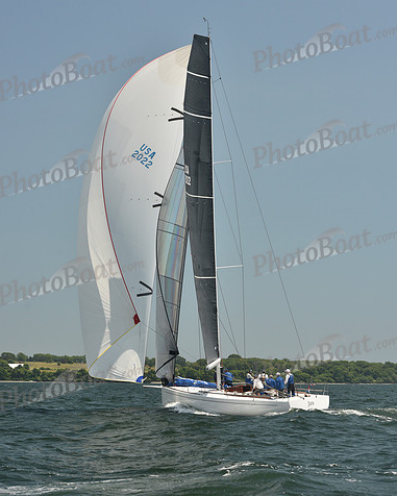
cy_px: 210
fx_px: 1175
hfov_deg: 19.2
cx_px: 198
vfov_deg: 23.8
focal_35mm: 80
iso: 250
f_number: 6.3
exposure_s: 1/640
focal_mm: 70
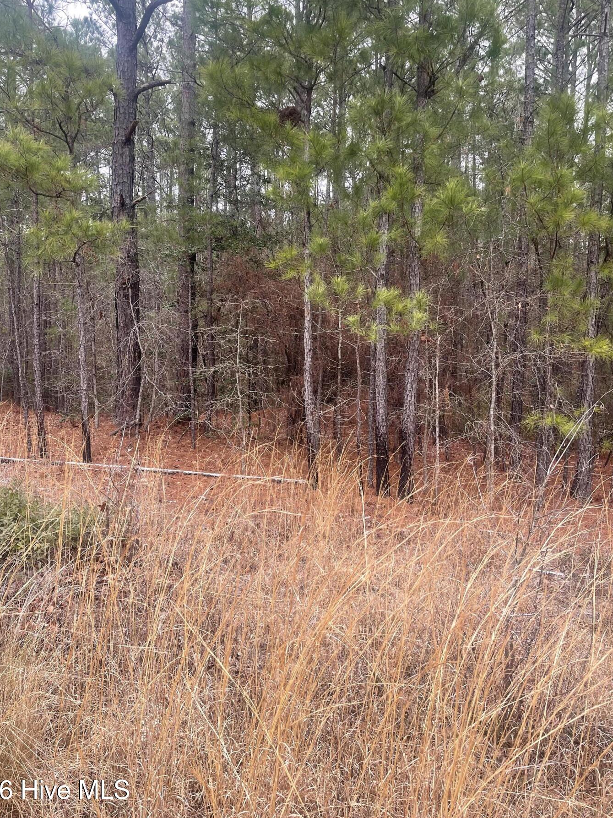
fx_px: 661
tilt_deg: -4.4
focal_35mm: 28
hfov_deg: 49.7
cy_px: 374
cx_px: 278
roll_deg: +0.7
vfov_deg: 63.3
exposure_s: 1/121
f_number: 1.6
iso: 32
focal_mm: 5.1
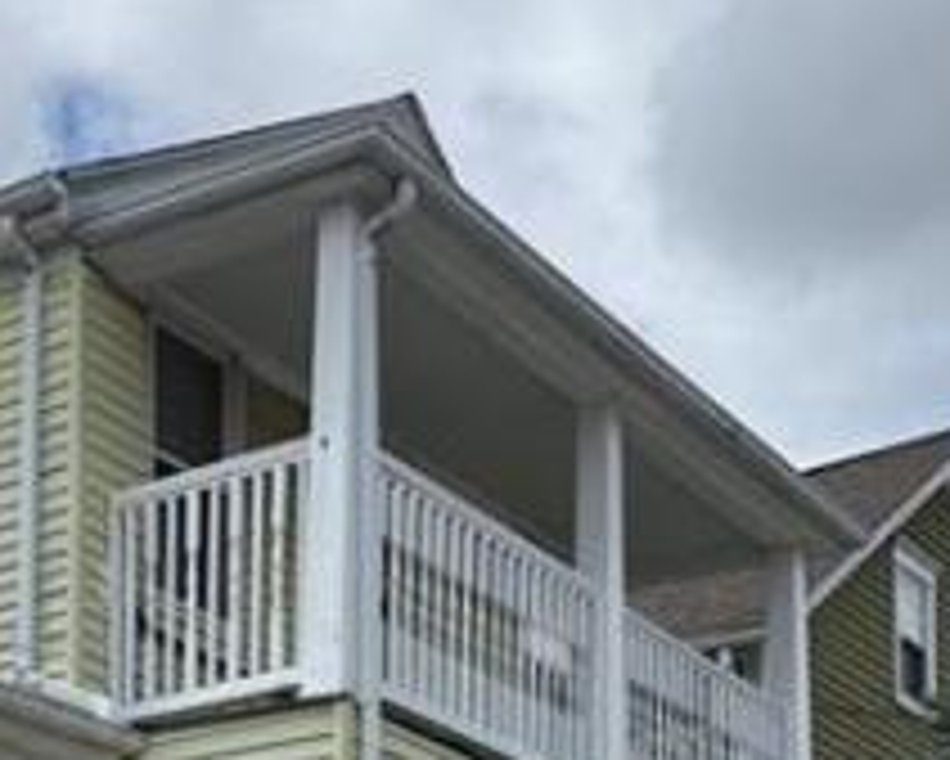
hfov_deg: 23.1
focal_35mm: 80
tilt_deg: +5.0
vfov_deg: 17.3
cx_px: 59
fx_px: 2250
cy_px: 1147
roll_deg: -2.0
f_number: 1.78
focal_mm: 6.76
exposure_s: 1/6173
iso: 80
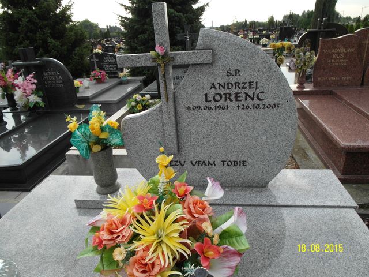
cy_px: 138
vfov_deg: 56.8
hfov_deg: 71.6
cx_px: 184
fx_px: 256
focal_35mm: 24
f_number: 3.9
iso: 80
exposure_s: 1/180
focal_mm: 5.2
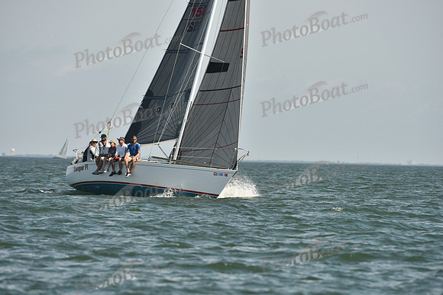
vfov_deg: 3.4
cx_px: 222
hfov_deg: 5.2
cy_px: 148
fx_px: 4923
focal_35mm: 400
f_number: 8
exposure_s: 1/1250
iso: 400
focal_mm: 400
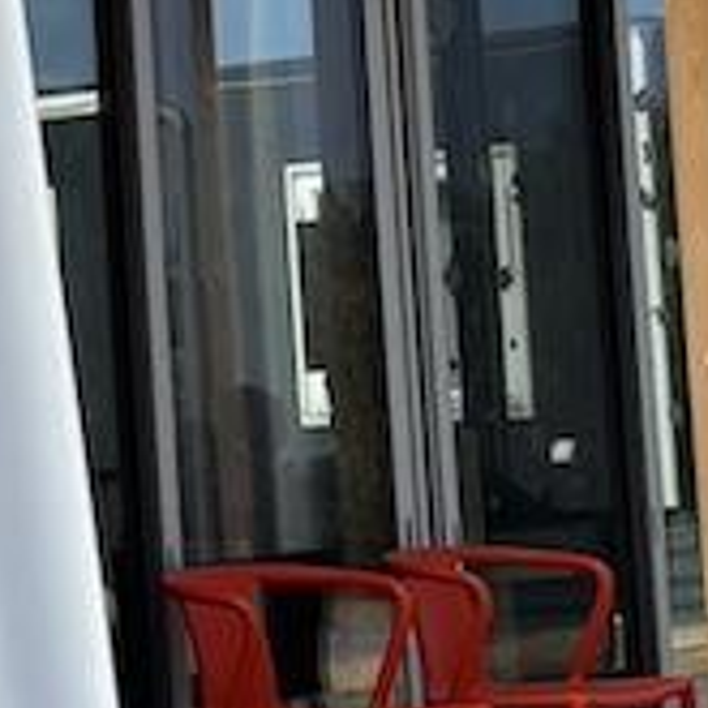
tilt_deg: +5.4
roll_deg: +2.4
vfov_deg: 10.4
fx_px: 3864
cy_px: 64
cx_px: -262
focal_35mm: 167
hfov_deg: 10.2
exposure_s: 1/3106
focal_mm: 5.96
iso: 50
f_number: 1.6
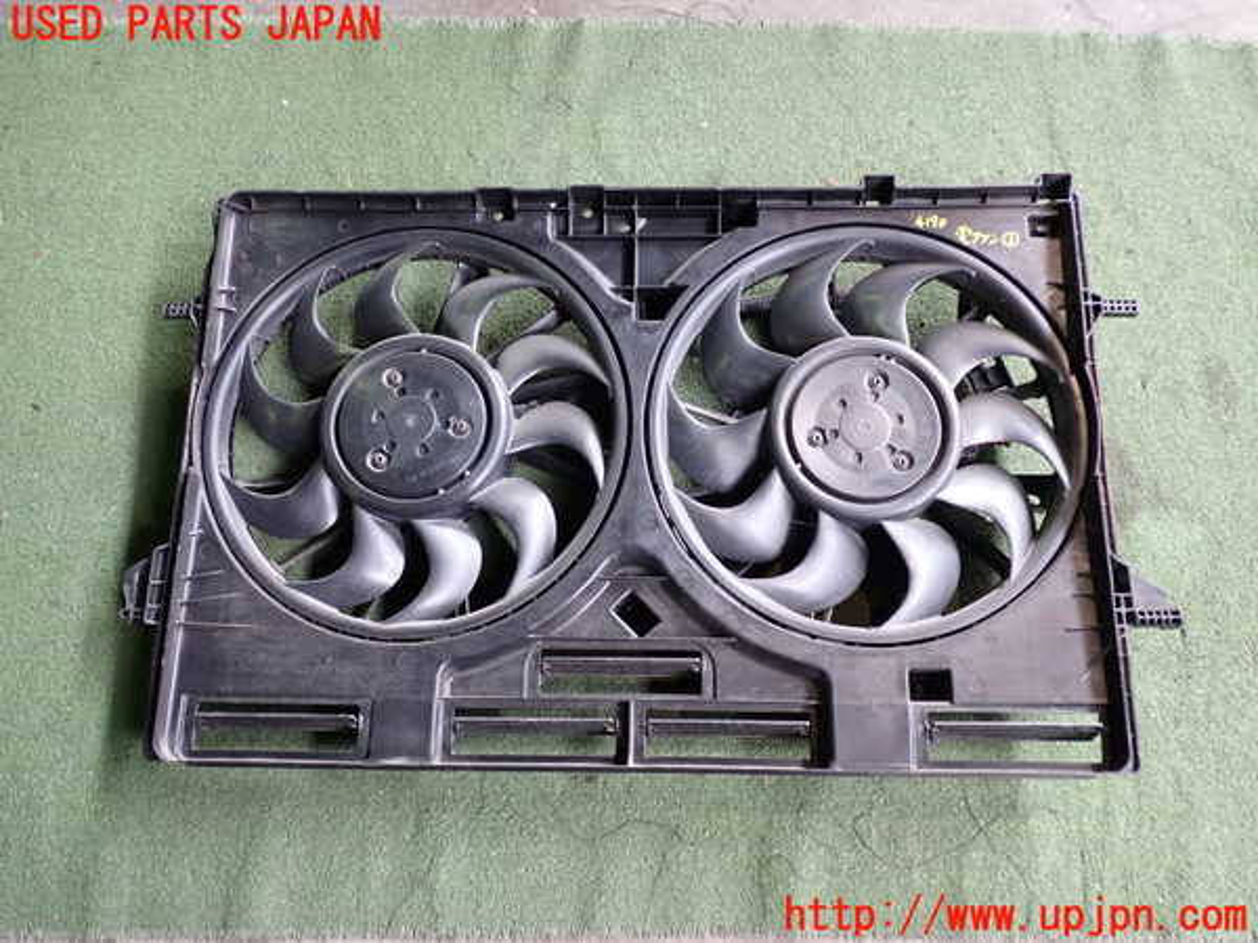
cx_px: 629
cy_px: 472
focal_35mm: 30
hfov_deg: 60.0
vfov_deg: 46.8
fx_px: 1090
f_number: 2.3
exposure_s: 1/50
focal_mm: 5.4
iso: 200
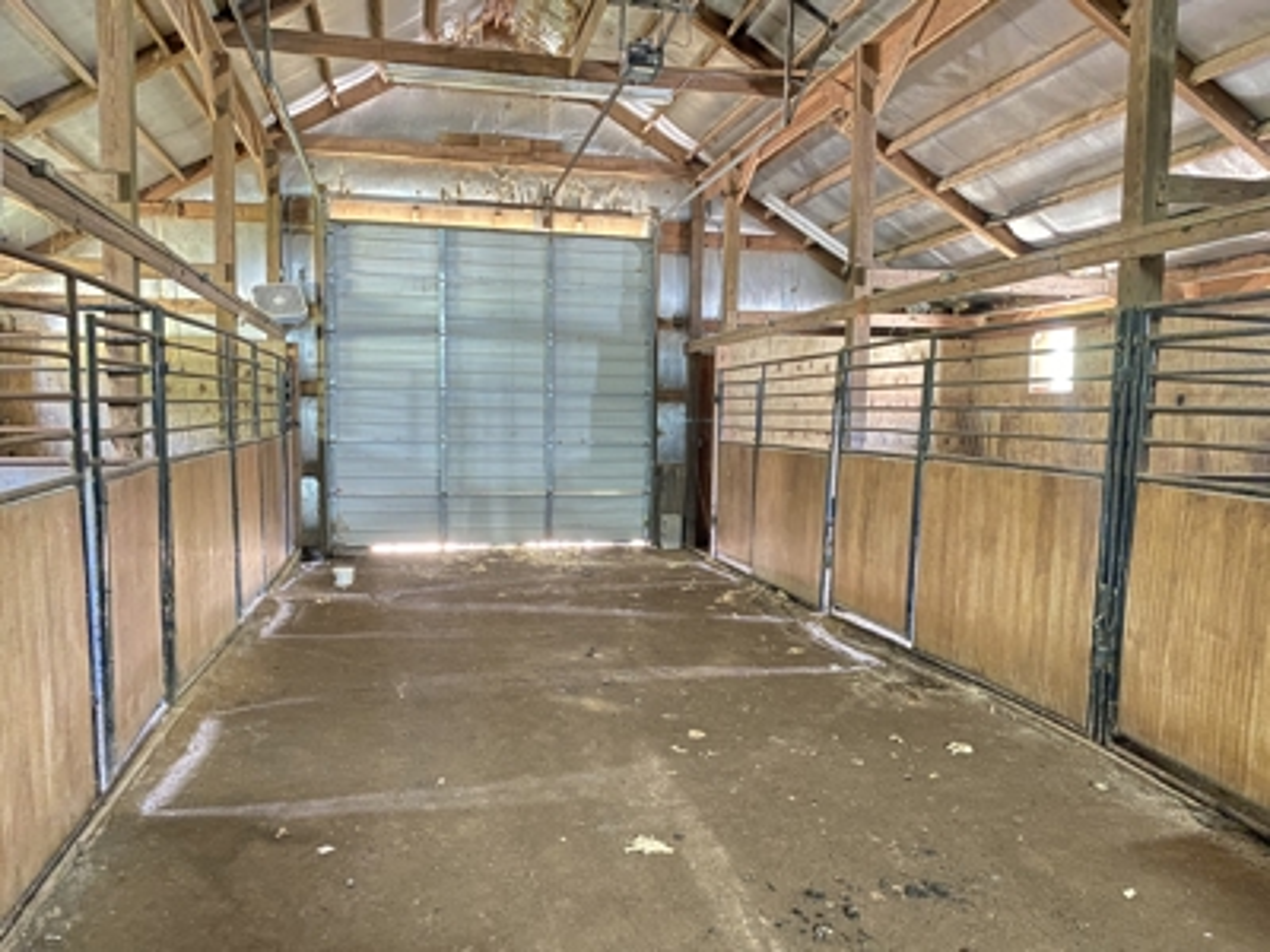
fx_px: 954
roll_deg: -1.3
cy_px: 476
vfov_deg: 53.1
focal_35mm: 26
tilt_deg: -4.7
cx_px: 635
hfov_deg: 67.3
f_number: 1.8
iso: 400
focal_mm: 4.25
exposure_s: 1/8
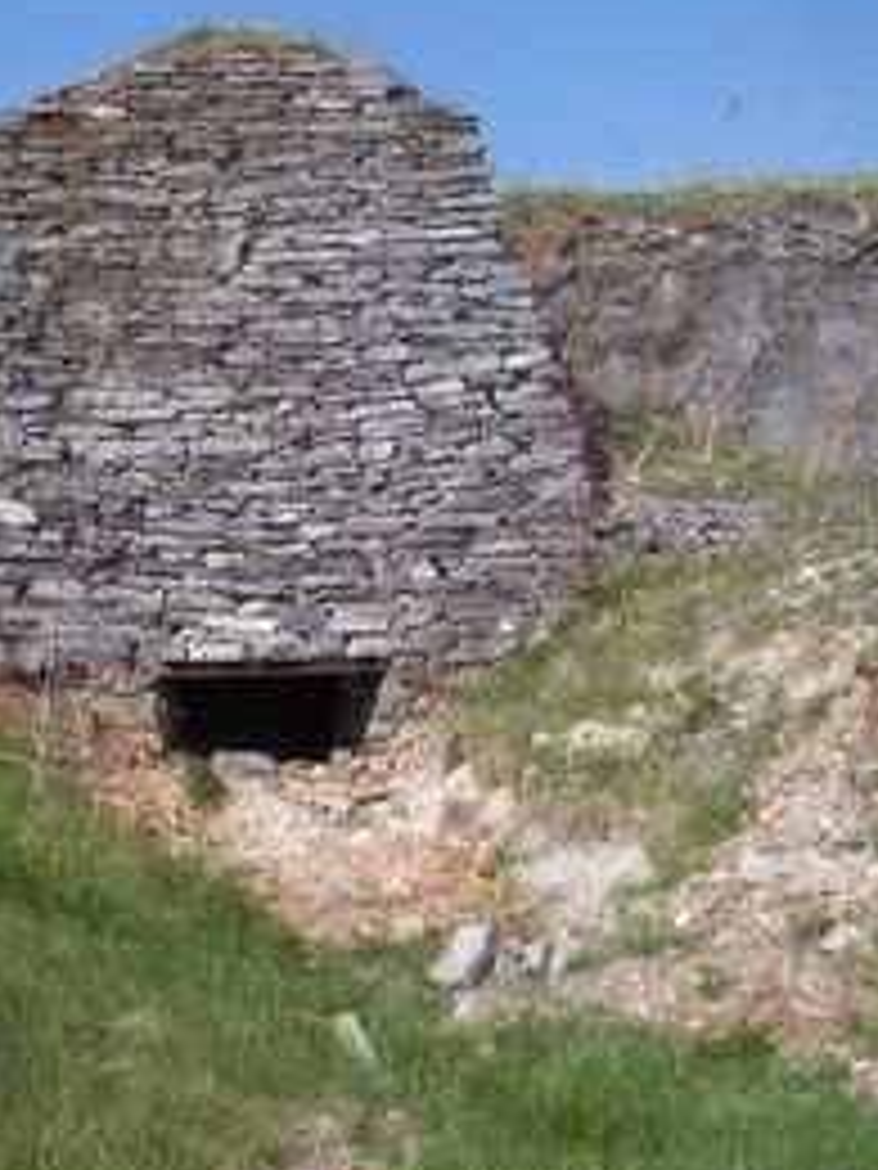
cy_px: 410
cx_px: 306
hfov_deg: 24.3
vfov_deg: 32.0
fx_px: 2029
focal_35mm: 60
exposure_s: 1/296
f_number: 8
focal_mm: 6
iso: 100
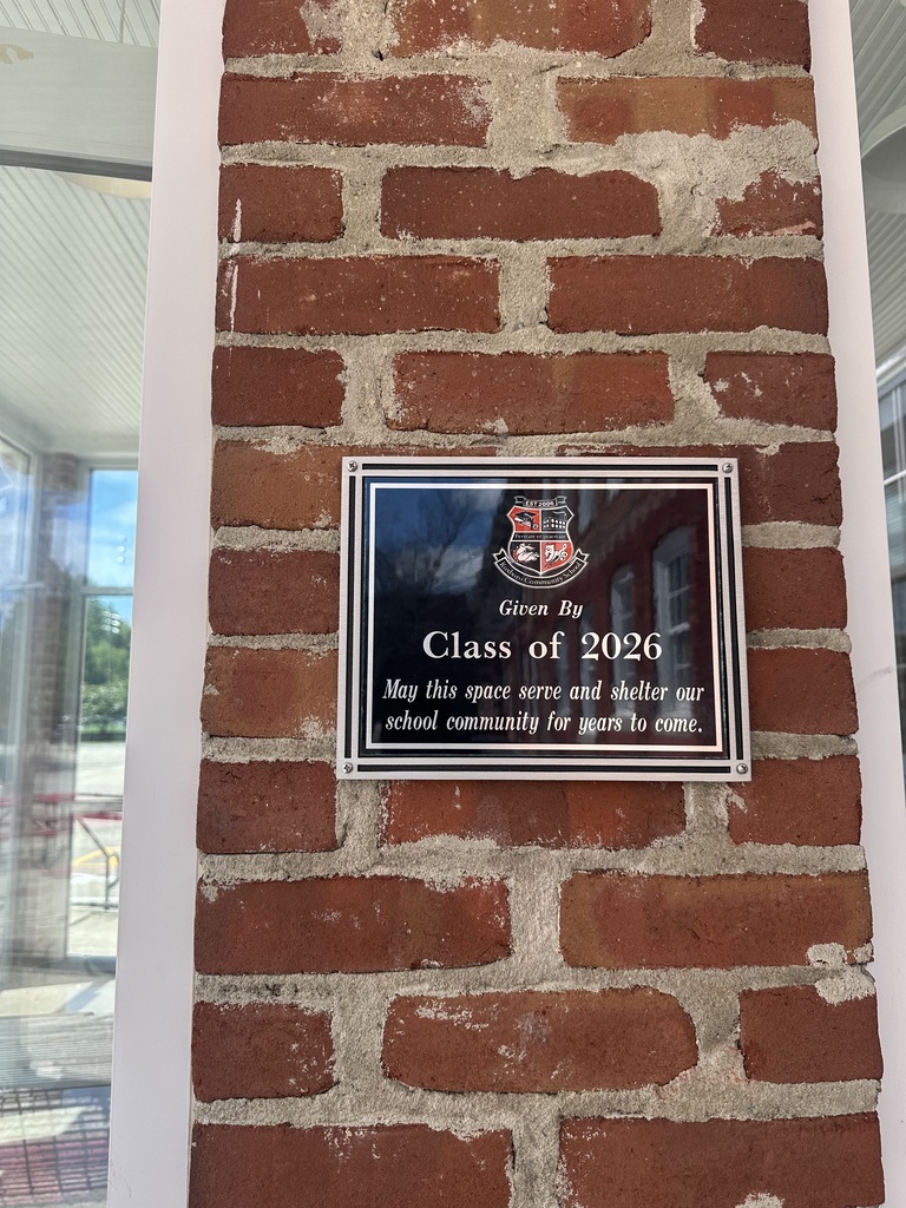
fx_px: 838
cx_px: 453
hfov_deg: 56.8
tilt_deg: +8.7
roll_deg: -0.9
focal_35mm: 24
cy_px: 604
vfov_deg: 71.6
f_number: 1.78
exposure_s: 1/903
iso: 80
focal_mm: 6.86
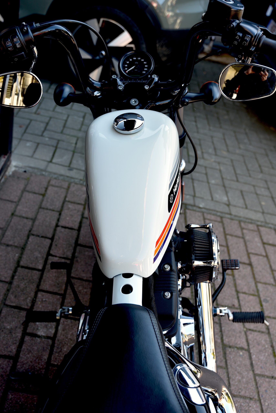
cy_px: 206
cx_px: 138
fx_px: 460
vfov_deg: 48.4
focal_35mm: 40
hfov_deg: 33.4
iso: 200
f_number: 4.5
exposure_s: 1/80
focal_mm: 40
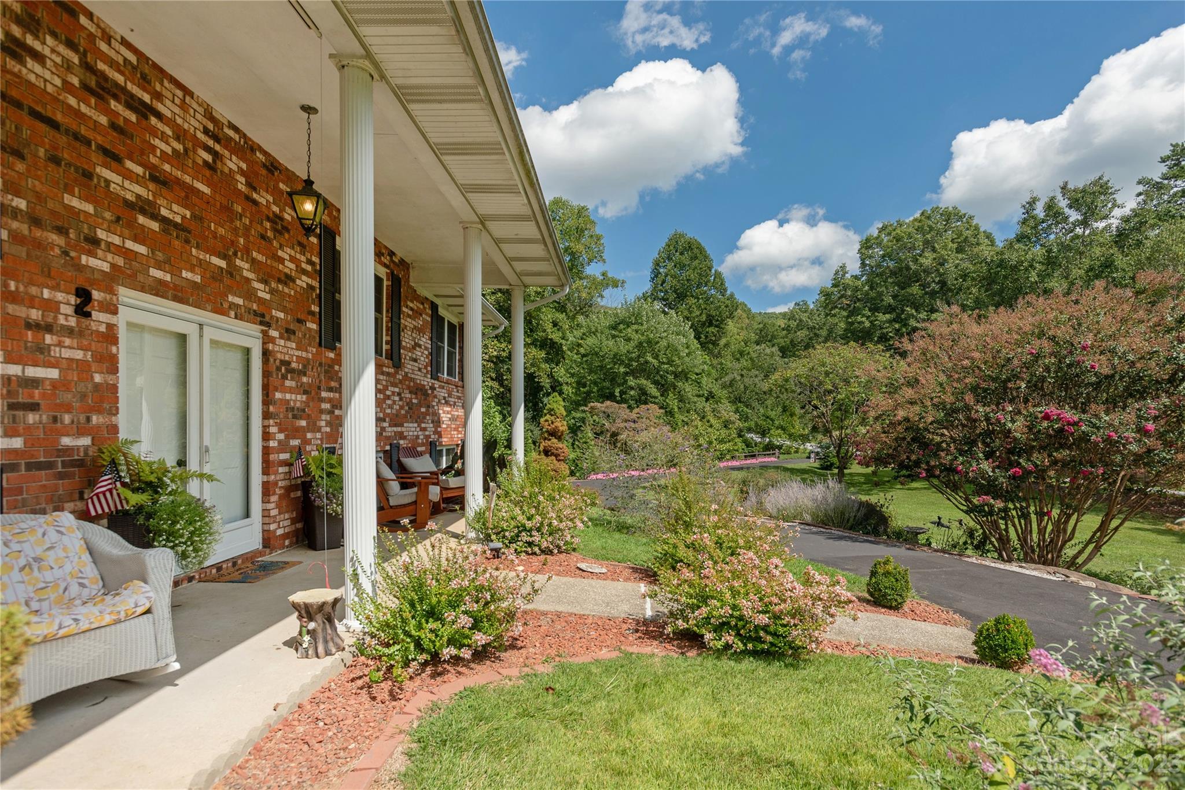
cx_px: 592
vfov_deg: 70.5
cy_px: 395
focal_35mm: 17
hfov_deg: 93.3
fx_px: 560
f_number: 7.1
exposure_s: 1/1250
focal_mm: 17
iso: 320
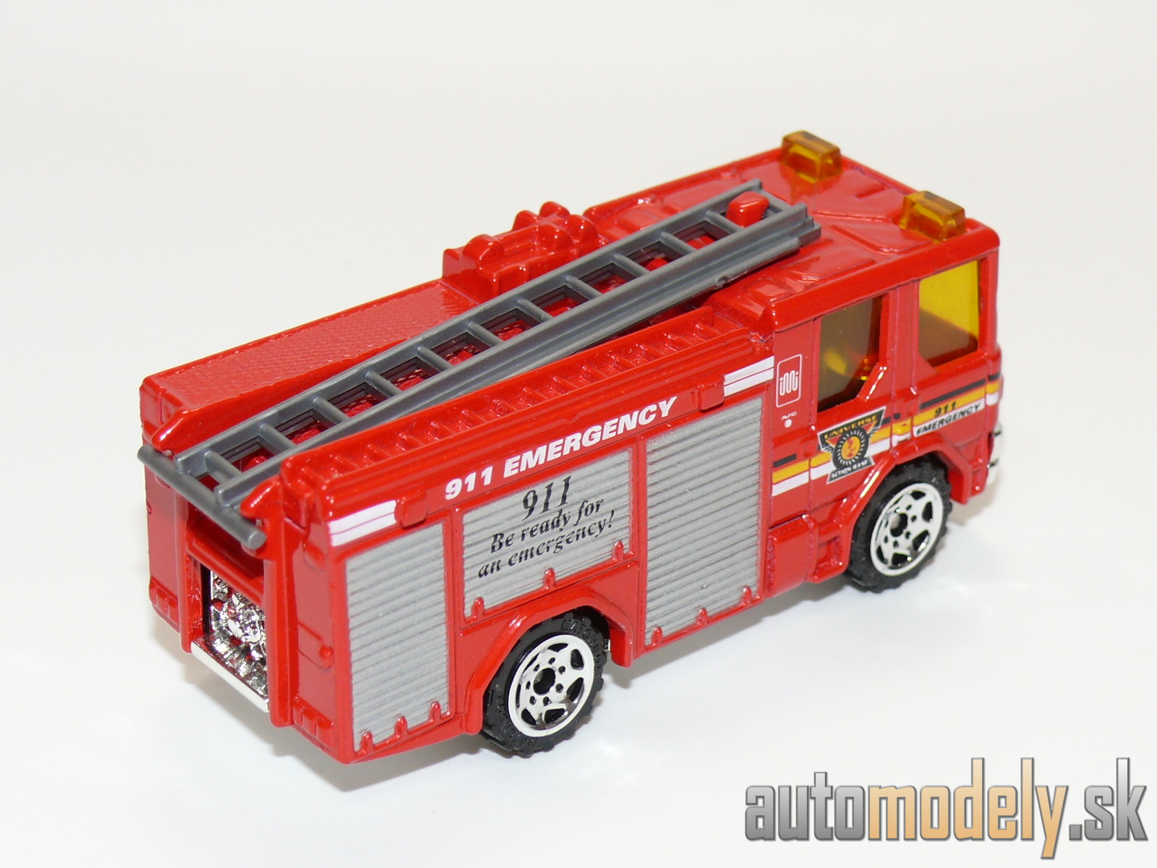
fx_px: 2975
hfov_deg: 22.0
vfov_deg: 16.6
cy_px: 434
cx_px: 578
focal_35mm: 89
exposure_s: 1/30
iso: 100
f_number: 4
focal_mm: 12.5
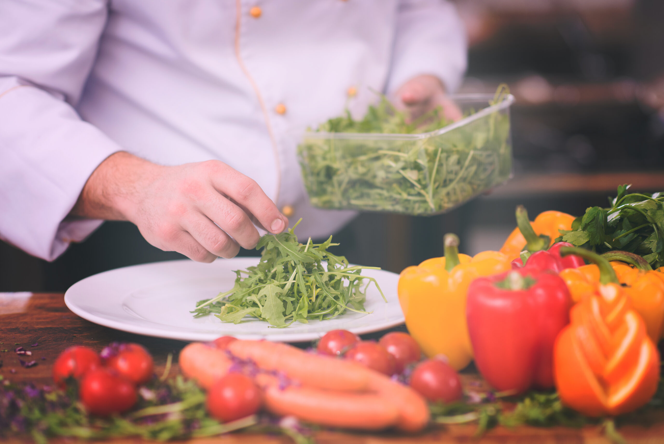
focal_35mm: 85
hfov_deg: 23.9
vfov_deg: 16.1
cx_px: 332
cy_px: 222
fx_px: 1568
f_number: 2.2
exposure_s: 1/250
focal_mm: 85
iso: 200
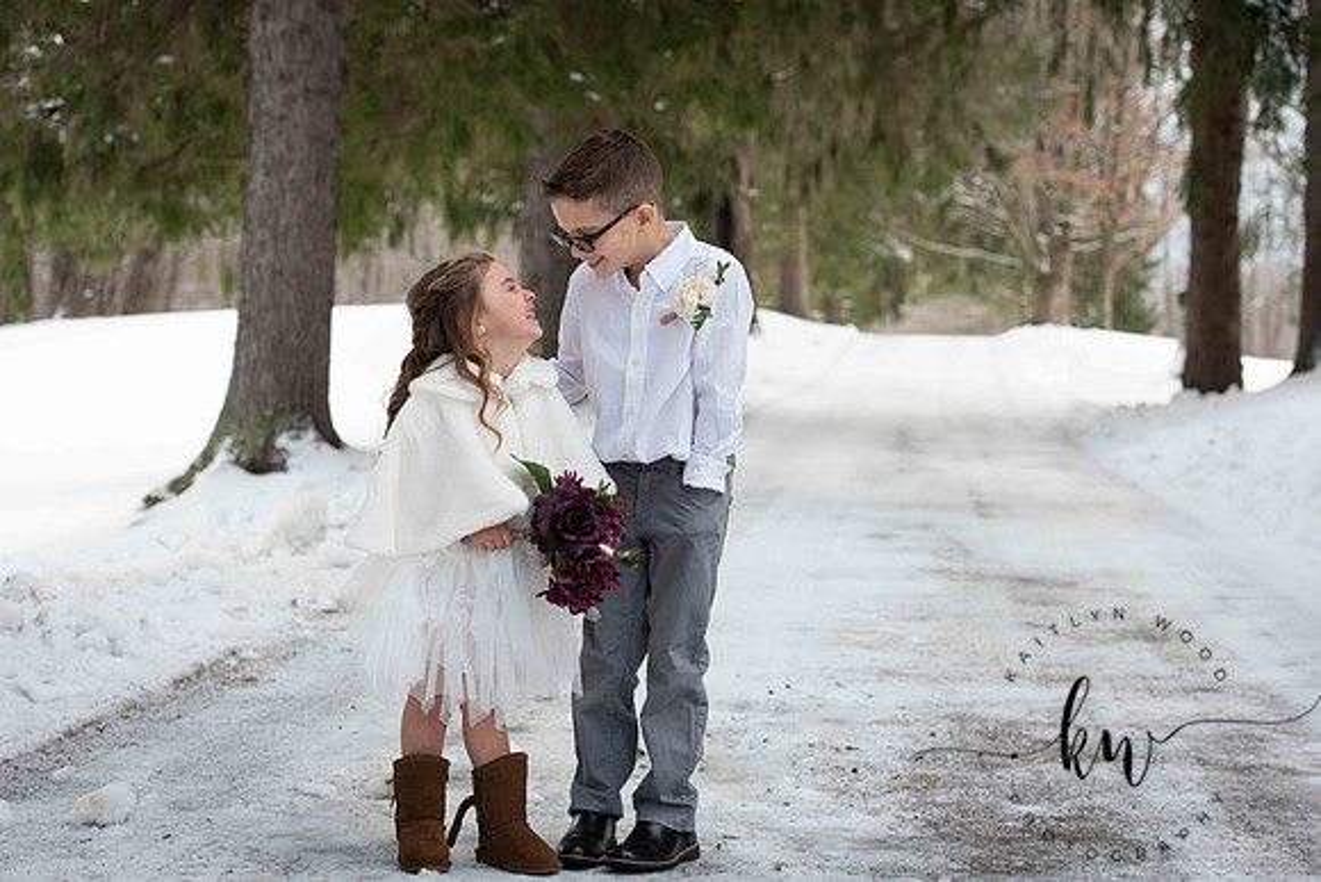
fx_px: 2779
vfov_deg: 18.0
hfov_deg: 26.7
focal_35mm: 76
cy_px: 441
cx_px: 660
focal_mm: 75
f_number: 4.5
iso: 400
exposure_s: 1/320
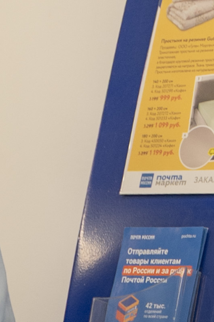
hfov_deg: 4.4
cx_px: -332
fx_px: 2716
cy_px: 456
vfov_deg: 6.7
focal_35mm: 304
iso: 450
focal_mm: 40
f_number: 3.2
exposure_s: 1/100
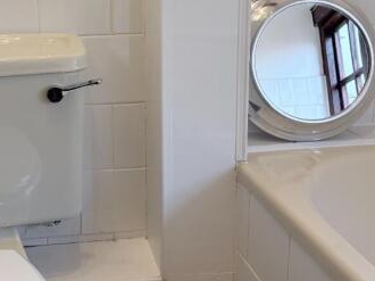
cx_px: 97
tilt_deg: -11.4
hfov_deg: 40.2
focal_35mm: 46
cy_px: 67
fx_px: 498
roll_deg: +1.8
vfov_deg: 30.9
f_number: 1.6
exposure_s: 1/122
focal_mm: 5.96
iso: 125
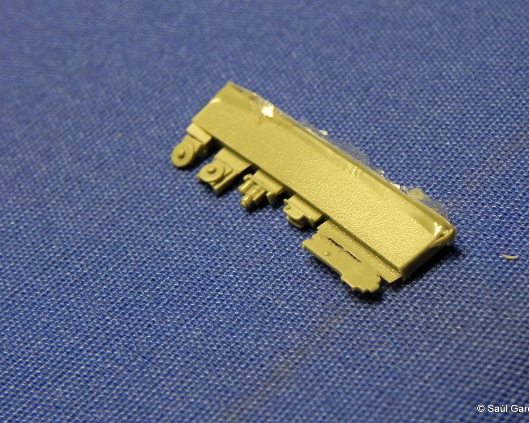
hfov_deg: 15.6
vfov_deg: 12.5
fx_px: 1926
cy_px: 212
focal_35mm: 123
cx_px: 280
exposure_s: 1/21
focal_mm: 20.8
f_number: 4
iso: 400
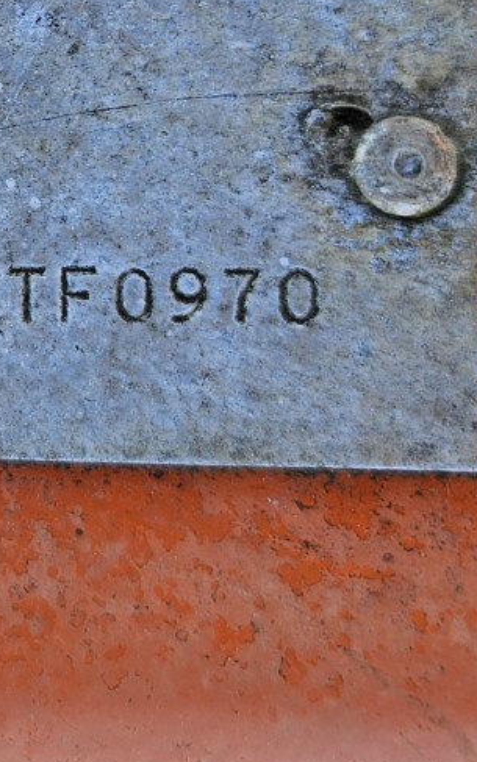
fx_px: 1498
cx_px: -108
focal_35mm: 72
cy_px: 103
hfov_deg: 17.2
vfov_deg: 27.7
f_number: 1.8
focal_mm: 5.4
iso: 25
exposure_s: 1/180
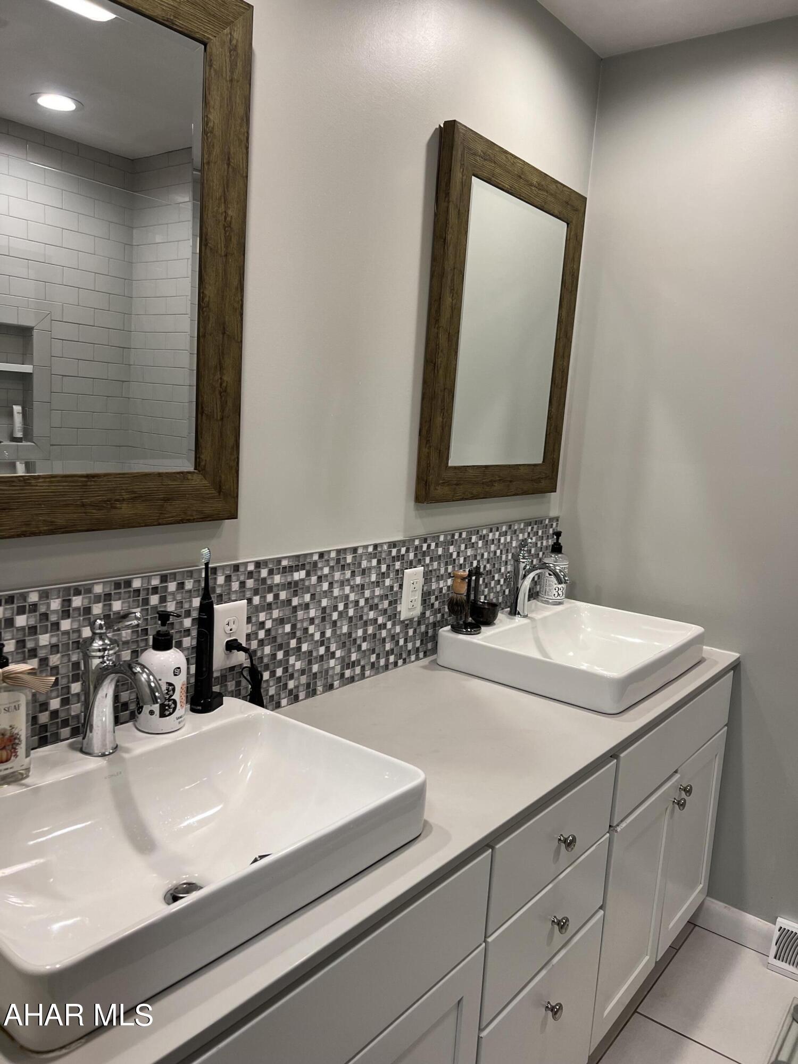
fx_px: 799
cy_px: 532
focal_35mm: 26
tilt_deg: -6.8
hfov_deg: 53.1
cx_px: 399
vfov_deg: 67.3
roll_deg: -3.8
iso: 125
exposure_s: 1/120
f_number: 1.5
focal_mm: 5.7
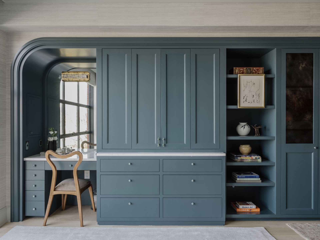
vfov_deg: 54.9
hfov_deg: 69.4
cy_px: 120
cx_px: 160
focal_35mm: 25
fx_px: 231
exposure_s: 1/1.25
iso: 100
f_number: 9
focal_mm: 32
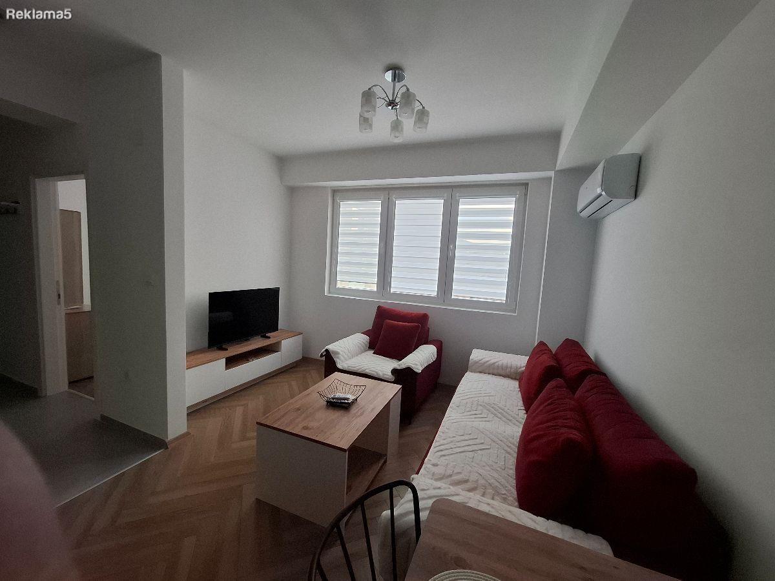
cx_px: 388
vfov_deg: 89.9
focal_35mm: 13
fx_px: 291
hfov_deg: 106.2
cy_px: 290
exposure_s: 1/40
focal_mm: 1.74
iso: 80
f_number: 2.2
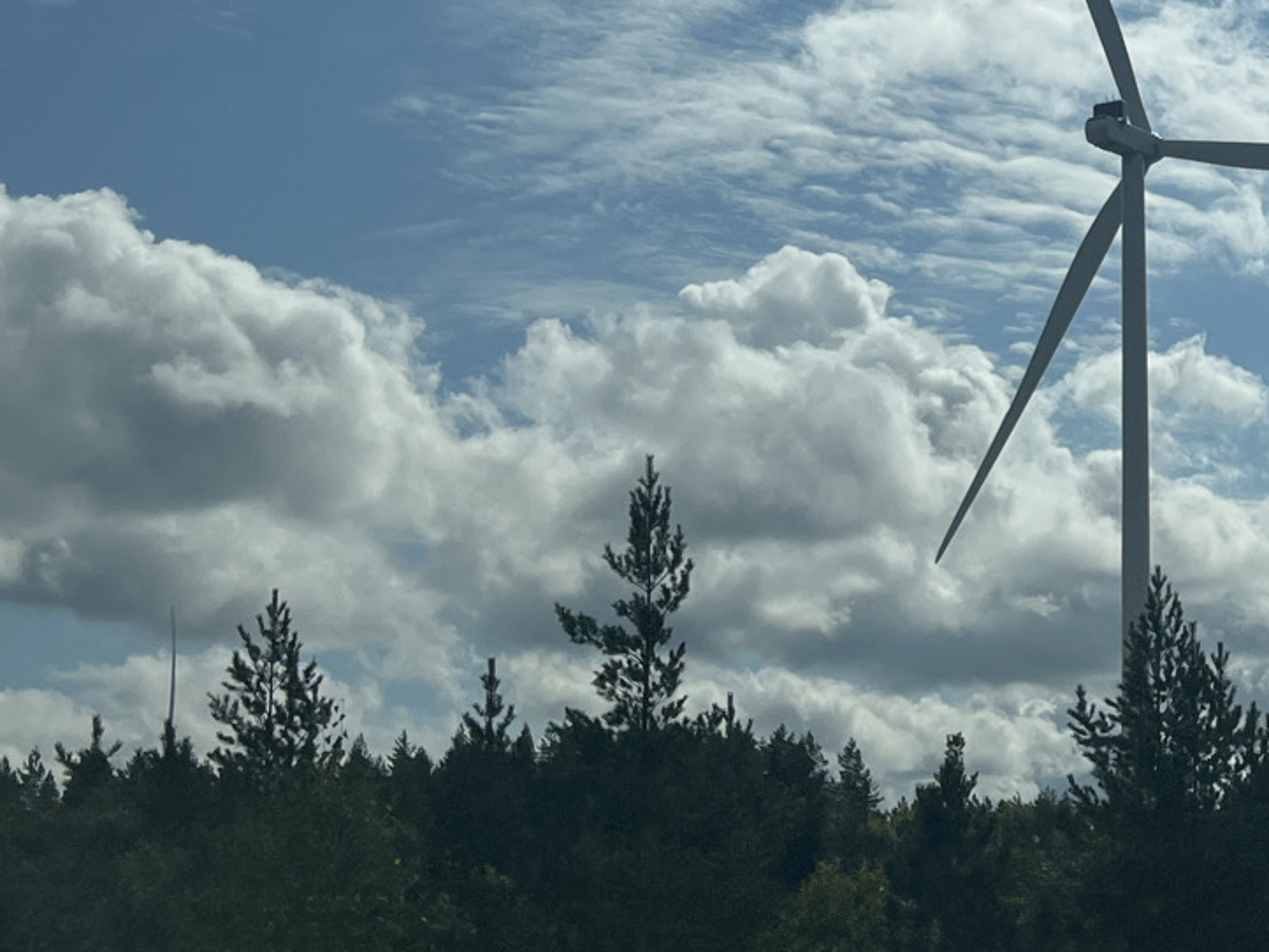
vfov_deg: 20.4
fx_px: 2640
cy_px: 327
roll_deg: +1.5
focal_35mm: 72
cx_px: 1643
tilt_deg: +11.4
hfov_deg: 23.8
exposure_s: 1/15152
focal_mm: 5.1
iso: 50
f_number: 1.6
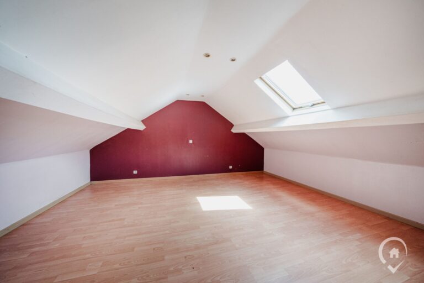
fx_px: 141
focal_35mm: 12
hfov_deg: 112.6
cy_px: 142
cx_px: 212
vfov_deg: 90.0
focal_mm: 12
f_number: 7.1
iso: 500
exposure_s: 1/60
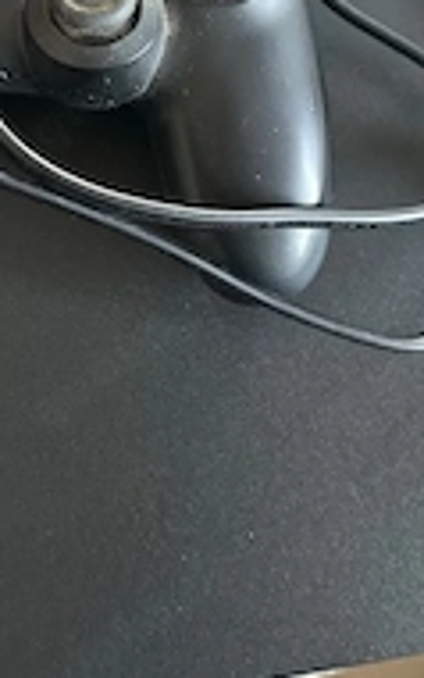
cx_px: 178
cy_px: 96
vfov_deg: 33.6
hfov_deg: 22.4
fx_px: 1071
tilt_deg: -77.0
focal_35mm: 58
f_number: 1.6
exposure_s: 1/39
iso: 640
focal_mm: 5.1
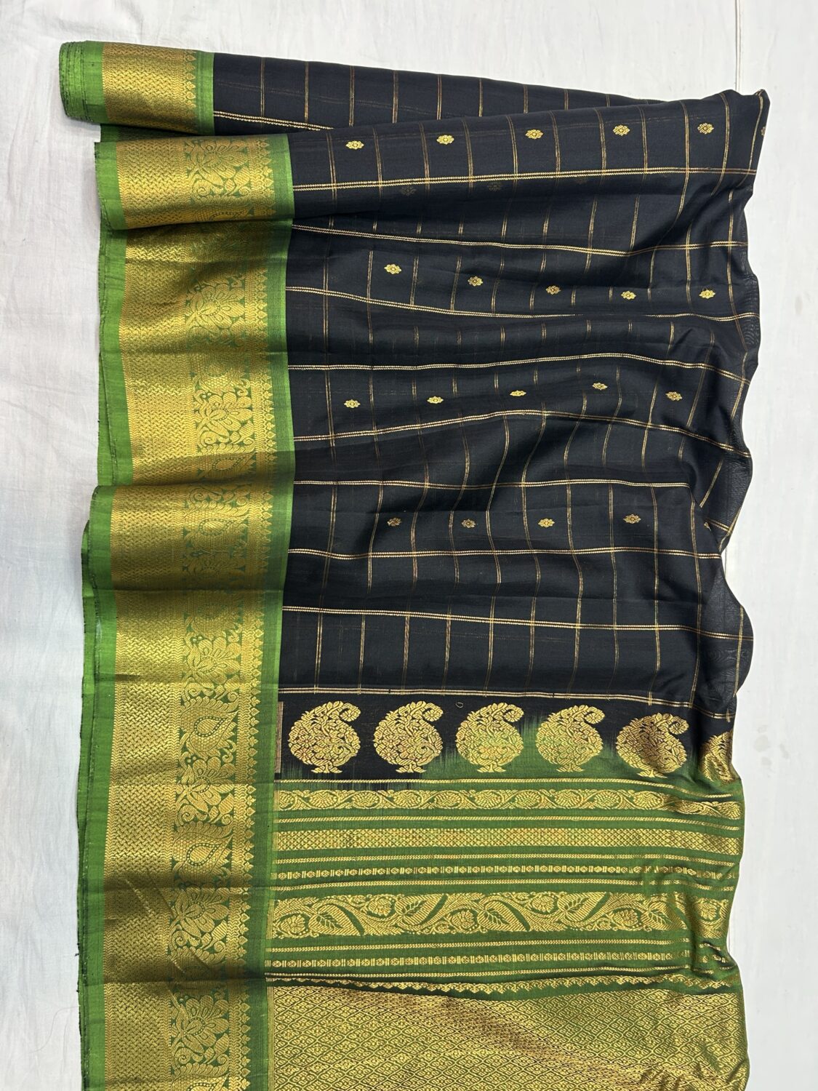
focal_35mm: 26
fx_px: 819
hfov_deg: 53.1
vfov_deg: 67.3
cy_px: 546
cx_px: 409
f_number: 1.5
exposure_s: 1/50
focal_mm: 5.7
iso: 100
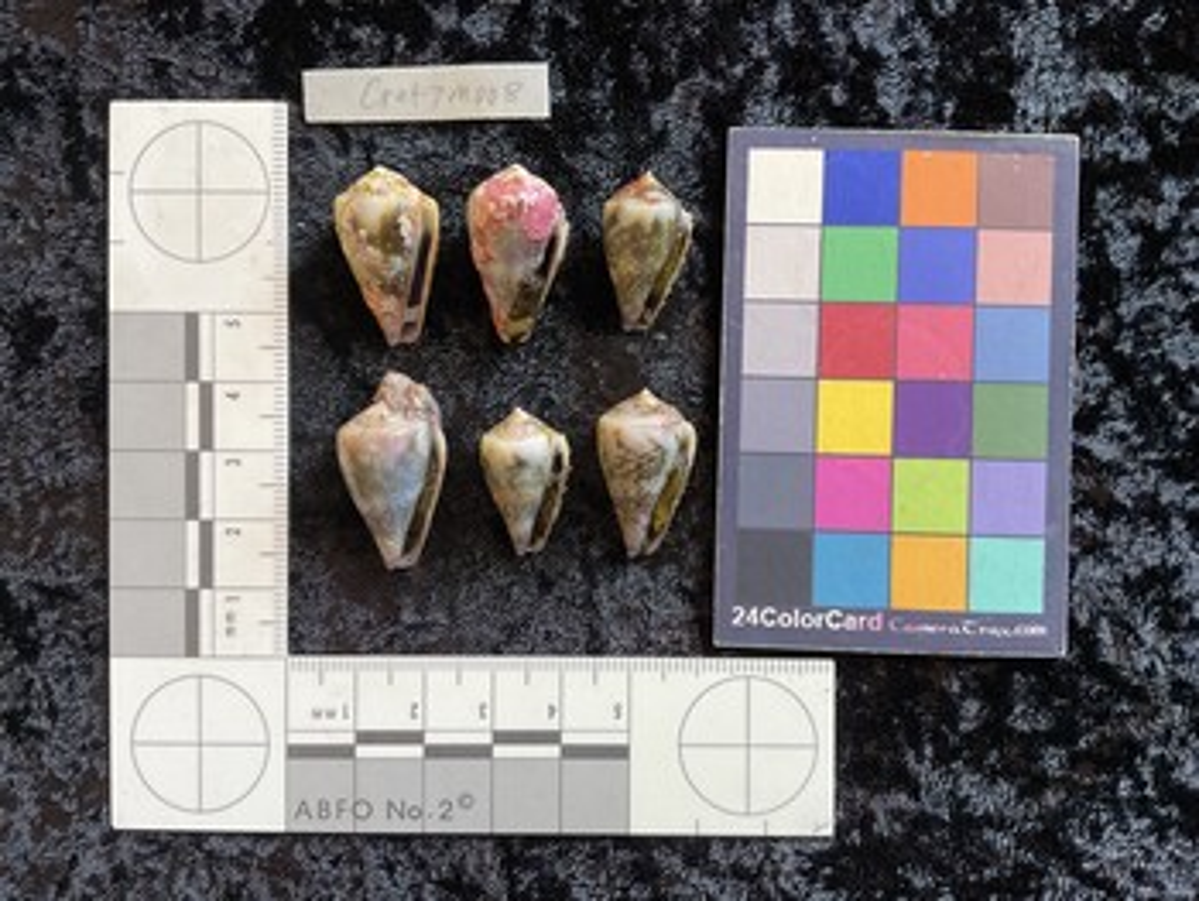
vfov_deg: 48.3
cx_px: 600
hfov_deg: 61.6
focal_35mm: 29
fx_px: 1005
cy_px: 450
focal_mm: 3
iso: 50
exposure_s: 1/50
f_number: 1.8
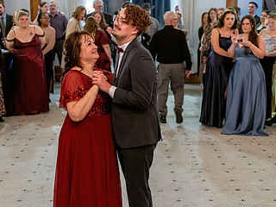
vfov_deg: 24.0
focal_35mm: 61
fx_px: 486
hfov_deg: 31.7
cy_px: 119
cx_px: 125
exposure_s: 1/30
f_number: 2.8
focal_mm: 35
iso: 3200
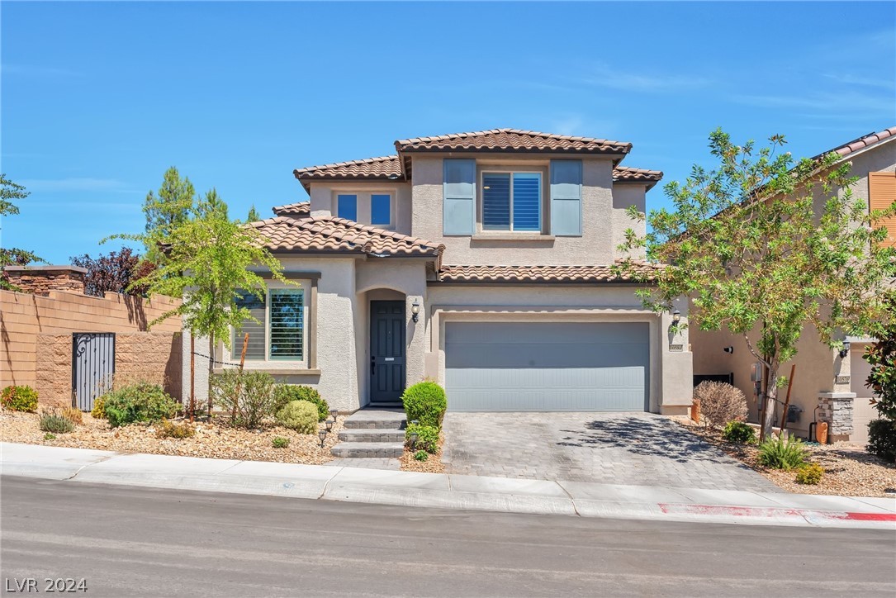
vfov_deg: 42.4
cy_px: 299
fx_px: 772
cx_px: 448
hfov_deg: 60.3
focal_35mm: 31
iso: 100
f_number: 10
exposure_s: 1/200
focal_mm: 31
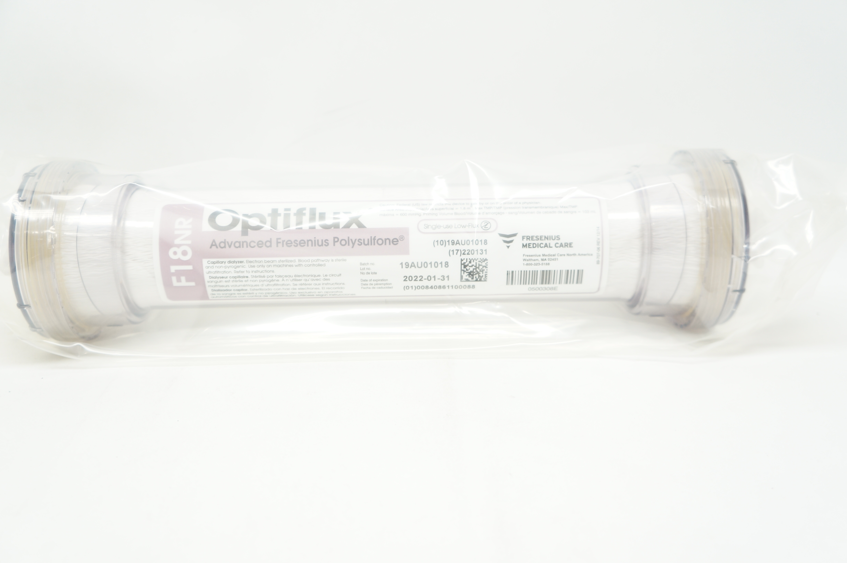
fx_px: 846
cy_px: 282
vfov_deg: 36.8
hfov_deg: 53.2
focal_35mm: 36
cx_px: 424
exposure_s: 1/80
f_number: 4.5
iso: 400
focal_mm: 24
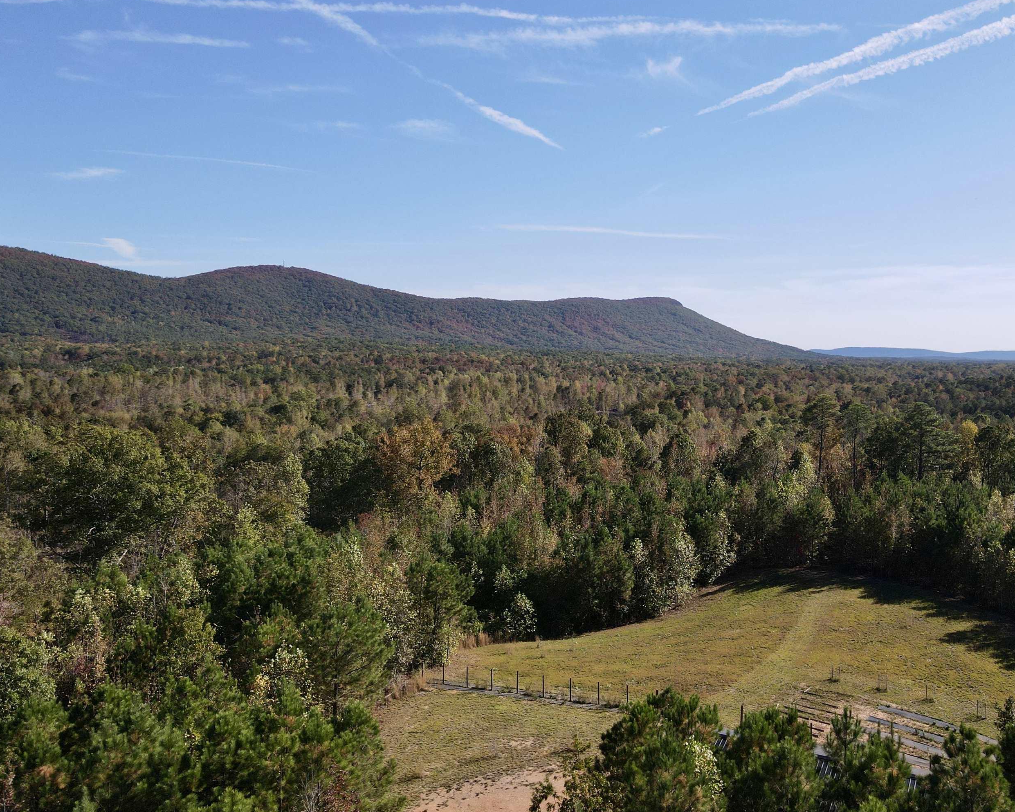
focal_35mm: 29
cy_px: 380
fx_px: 871
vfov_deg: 49.9
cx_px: 613
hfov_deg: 59.9
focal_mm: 4.5
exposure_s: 1/640
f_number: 2.8
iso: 100
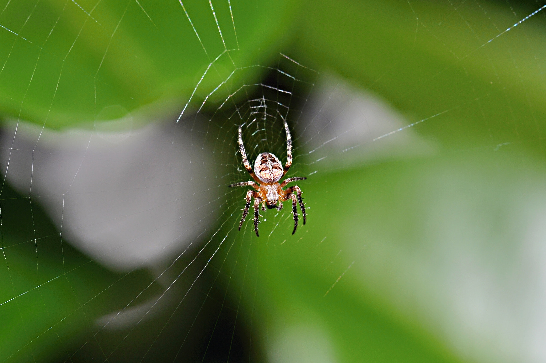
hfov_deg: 22.6
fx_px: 1363
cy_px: 182
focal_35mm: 90
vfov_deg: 15.1
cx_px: 273
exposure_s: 1/60
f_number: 8
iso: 200
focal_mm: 60
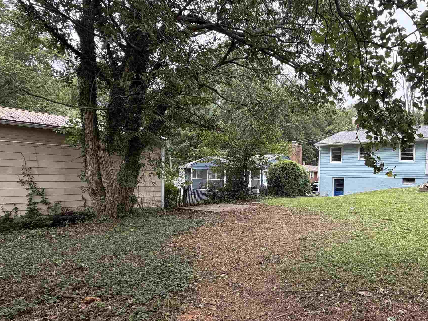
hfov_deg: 68.1
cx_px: 272
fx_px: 309
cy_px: 195
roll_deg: -0.7
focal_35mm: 25
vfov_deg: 54.4
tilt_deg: -2.9
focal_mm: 2.22
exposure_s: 1/121
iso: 160
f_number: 2.2
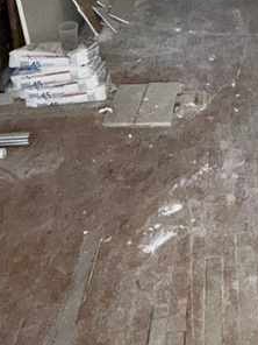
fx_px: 507
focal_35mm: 51
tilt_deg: -10.6
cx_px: 257
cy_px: -69
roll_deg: +0.5
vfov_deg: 31.4
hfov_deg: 27.0
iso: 500
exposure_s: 1/60
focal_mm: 2.22
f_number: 2.2
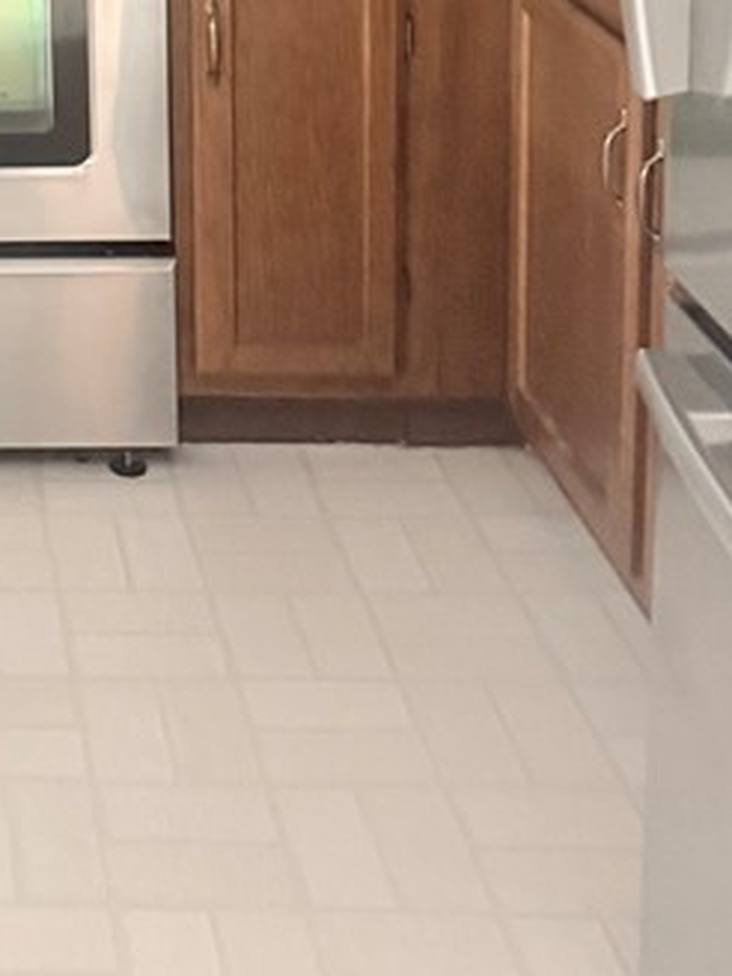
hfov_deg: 17.8
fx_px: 2115
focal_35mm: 75
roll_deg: +2.0
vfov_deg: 23.7
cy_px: -190
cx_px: -336
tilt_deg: -11.4
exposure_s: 1/40
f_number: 1.78
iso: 800
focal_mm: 6.76
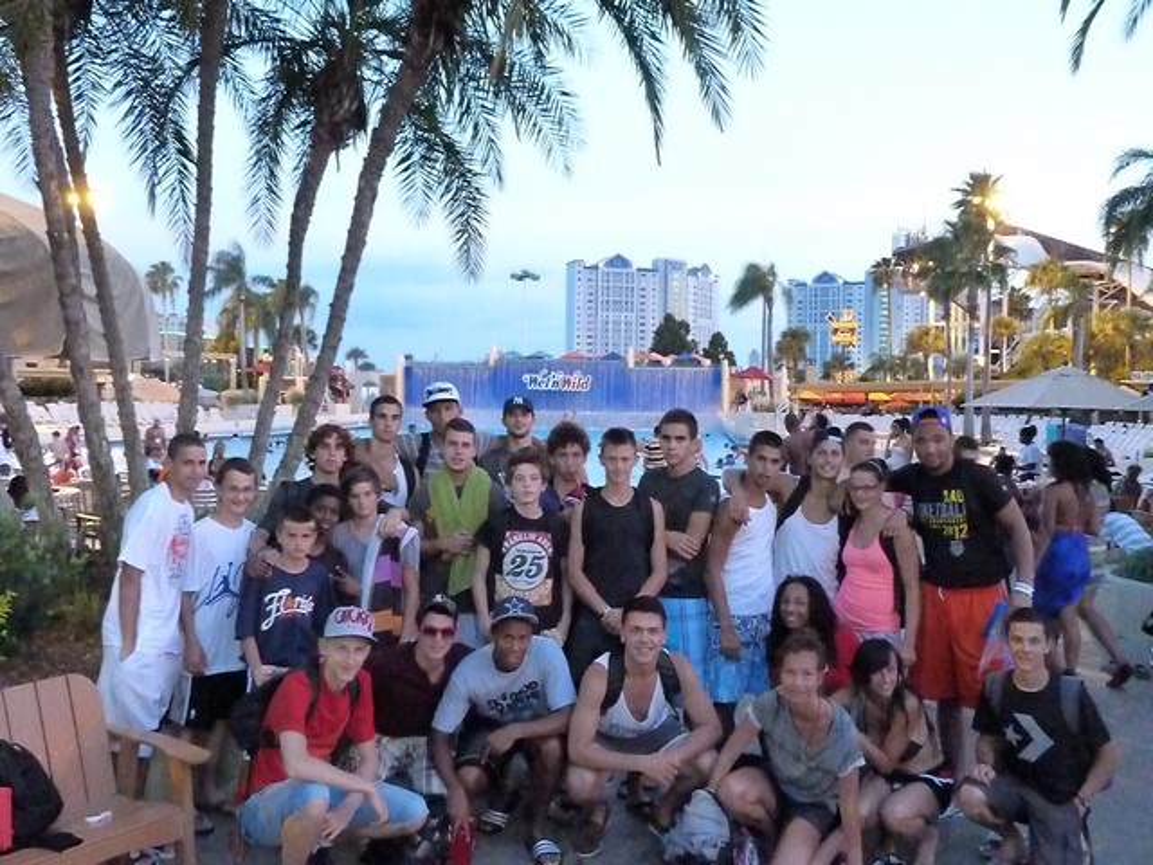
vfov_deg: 44.2
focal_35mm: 32
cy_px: 432
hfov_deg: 56.8
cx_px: 576
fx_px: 1066
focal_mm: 5.8
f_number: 3
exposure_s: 1/40
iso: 3200
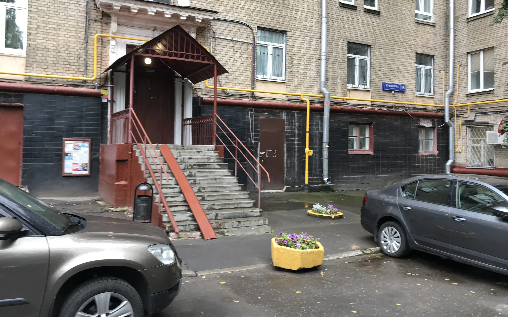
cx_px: 252
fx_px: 415
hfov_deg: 62.9
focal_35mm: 30
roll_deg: -1.0
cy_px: 142
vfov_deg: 41.8
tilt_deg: +2.1
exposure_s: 1/95
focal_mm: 3.99
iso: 32
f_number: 1.8
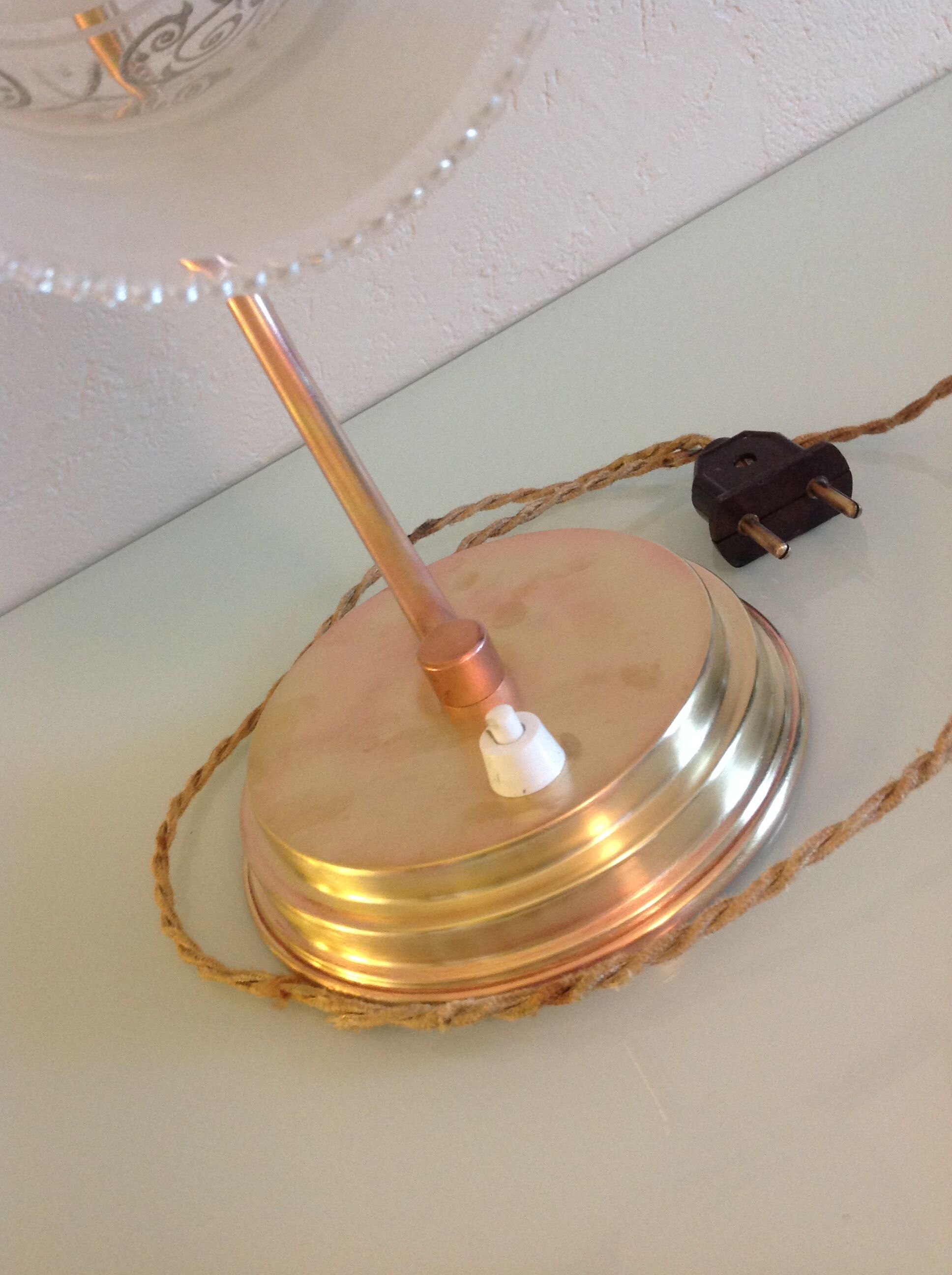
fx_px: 1287
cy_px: 638
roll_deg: +27.7
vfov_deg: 52.7
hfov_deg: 40.6
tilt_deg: -32.4
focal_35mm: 35
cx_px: 476
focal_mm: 4.28
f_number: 2.4
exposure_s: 1/17
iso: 160
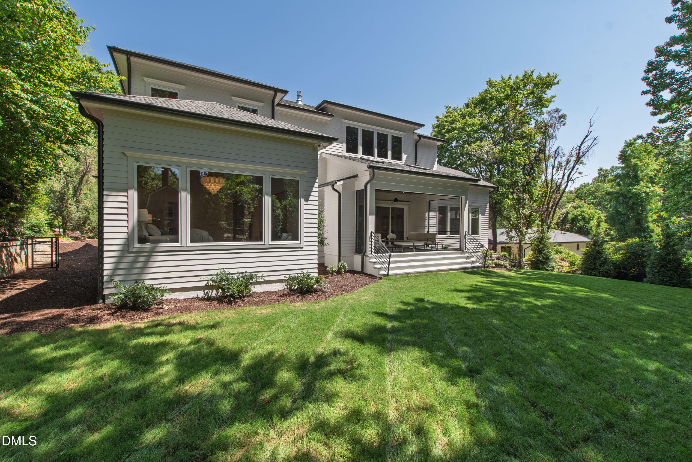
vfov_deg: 77.3
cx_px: 346
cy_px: 231
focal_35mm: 15
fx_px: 288
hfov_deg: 100.4
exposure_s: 1/60
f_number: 8
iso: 100
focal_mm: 10
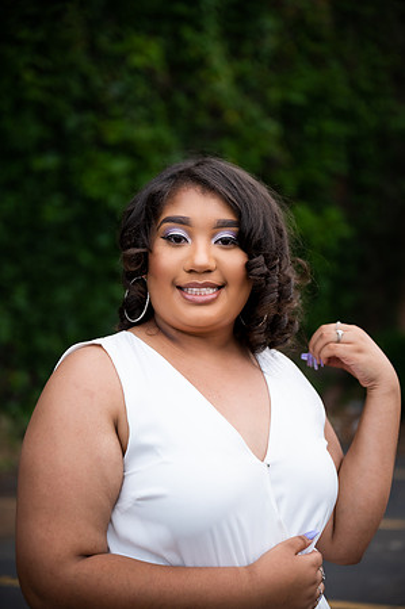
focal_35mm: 70
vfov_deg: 28.9
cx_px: 202
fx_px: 1184
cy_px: 304
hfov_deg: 19.4
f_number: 2.8
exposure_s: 1/200
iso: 100
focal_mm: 70
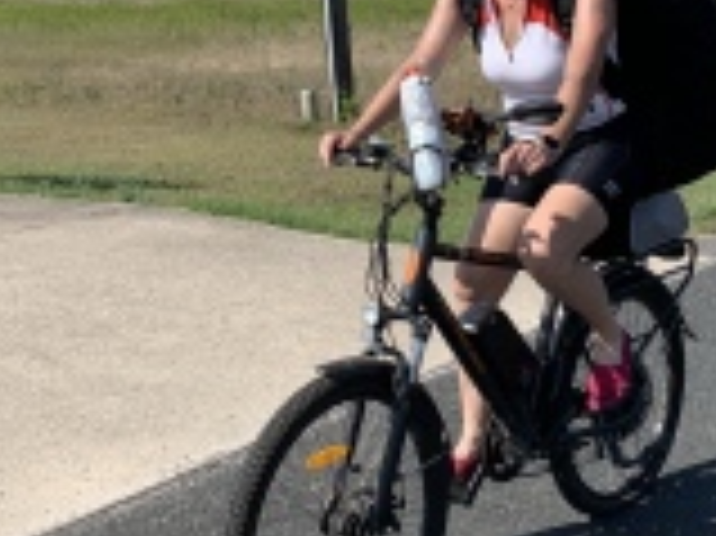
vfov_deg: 24.1
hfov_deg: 32.2
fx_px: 1240
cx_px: 365
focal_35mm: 60
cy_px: 126
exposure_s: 1/2114
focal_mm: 4.25
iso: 25
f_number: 1.8
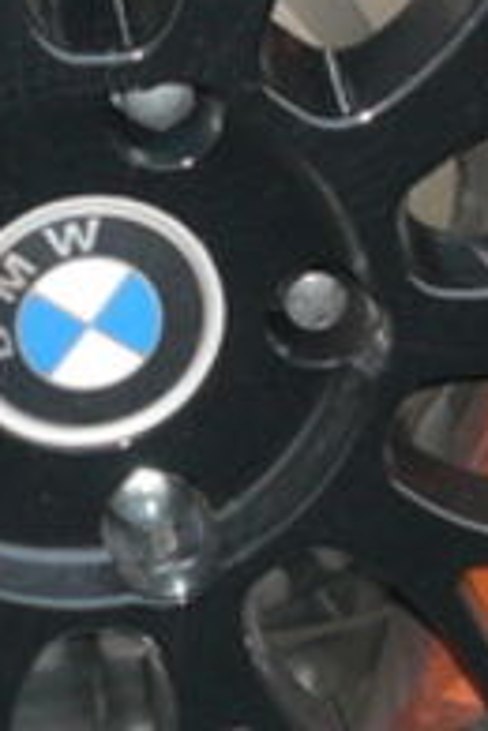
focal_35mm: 166
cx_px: 143
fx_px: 3375
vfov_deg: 12.4
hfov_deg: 8.3
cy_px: 356
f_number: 3.2
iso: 100
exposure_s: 1/30
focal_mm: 6.4
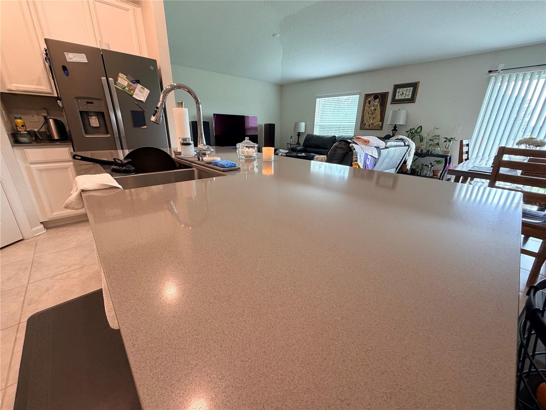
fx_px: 221
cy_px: 205
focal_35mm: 14
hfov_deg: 102.1
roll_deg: -0.9
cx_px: 273
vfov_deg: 85.7
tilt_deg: -19.9
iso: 200
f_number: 2.2
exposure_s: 1/60
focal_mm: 2.22
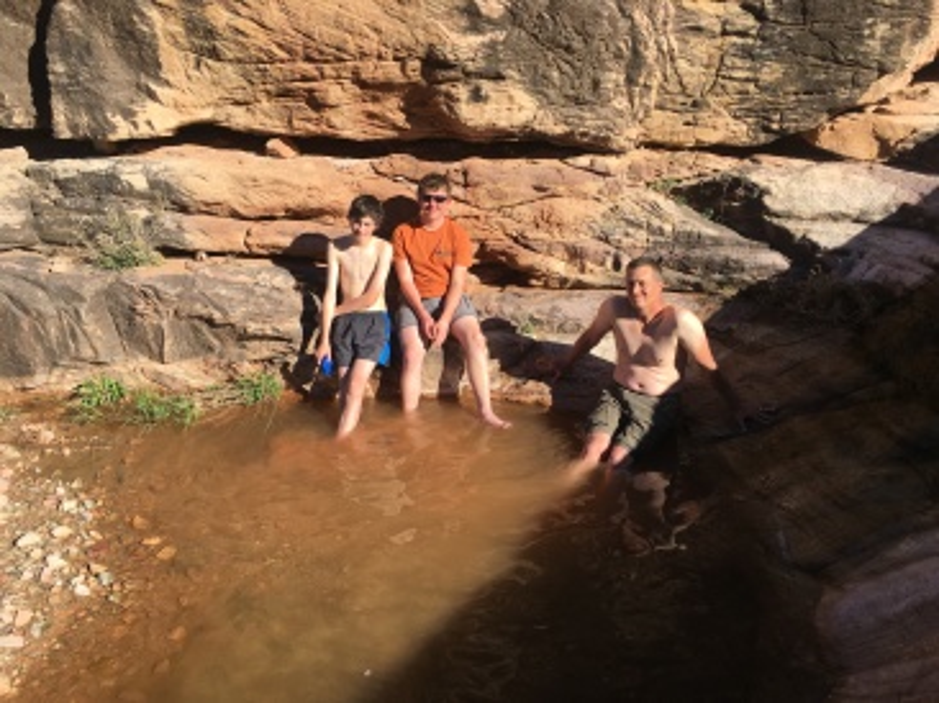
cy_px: 352
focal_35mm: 29
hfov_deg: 61.7
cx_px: 470
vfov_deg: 48.2
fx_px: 786
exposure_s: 1/1099
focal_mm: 4.15
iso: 25
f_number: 2.2
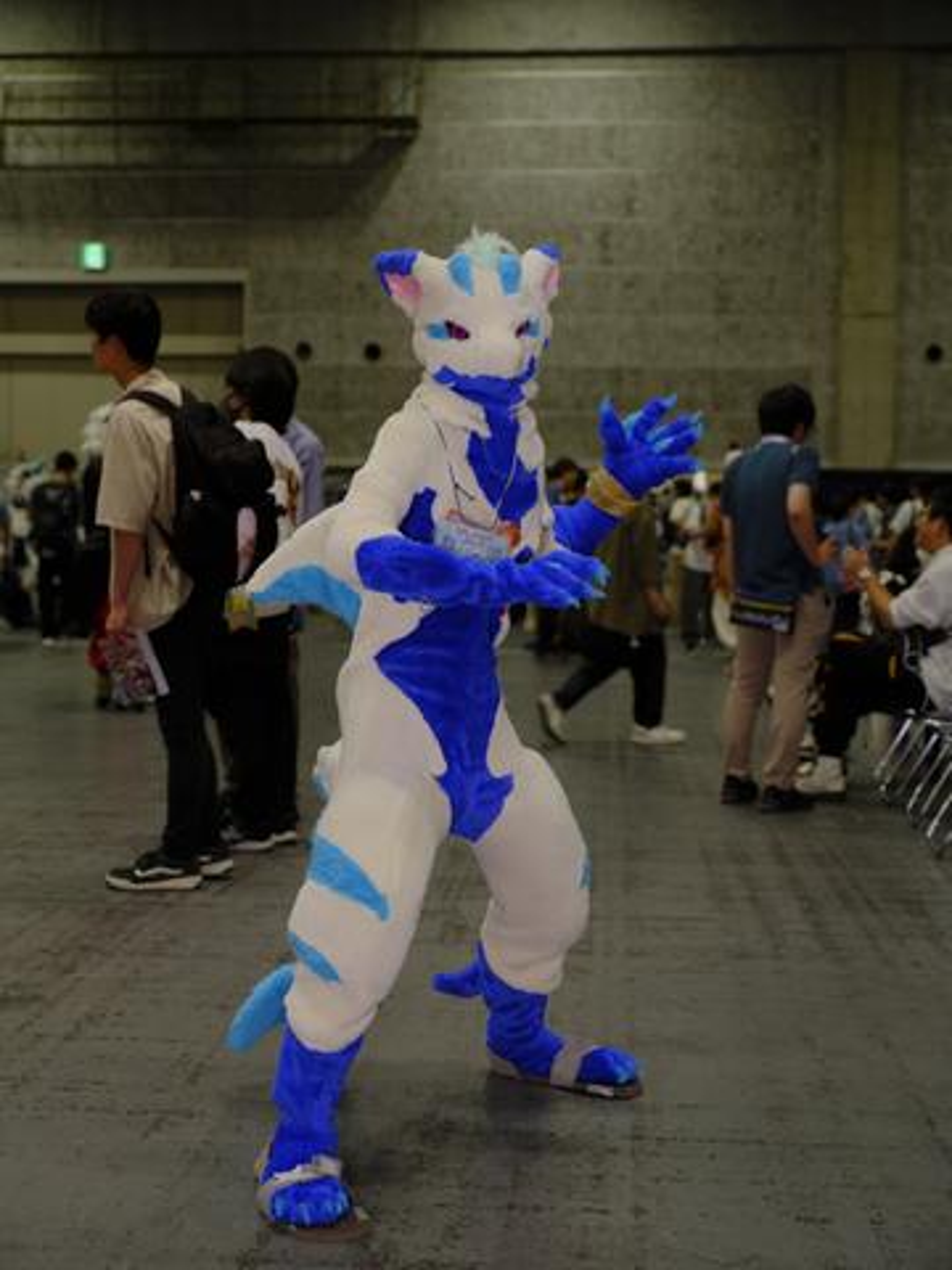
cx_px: 476
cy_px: 635
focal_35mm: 51
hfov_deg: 28.6
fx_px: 1870
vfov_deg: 37.5
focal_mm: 64
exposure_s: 1/60
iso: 1000
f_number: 4
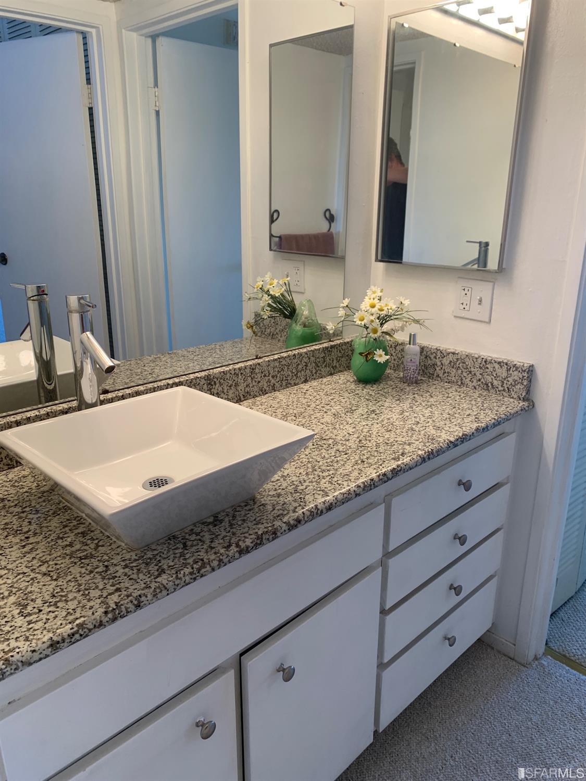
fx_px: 587
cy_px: 390
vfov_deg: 67.3
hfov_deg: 53.1
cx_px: 293
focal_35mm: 26
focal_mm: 4.25
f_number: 1.8
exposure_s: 1/120
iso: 80
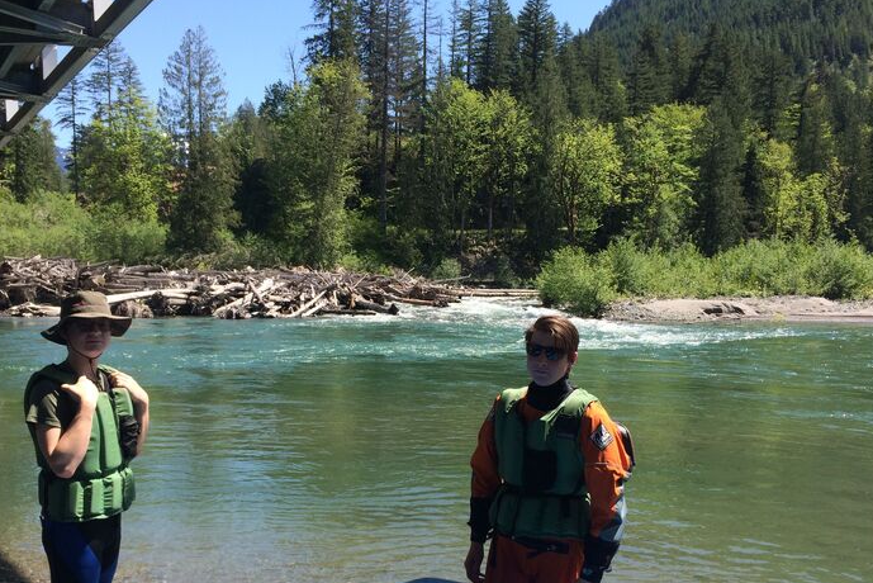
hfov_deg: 54.2
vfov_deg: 37.6
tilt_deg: -7.9
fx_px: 849
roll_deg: -0.6
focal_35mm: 35
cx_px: 375
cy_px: 375
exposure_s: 1/1140
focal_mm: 4.15
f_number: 2.2
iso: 32
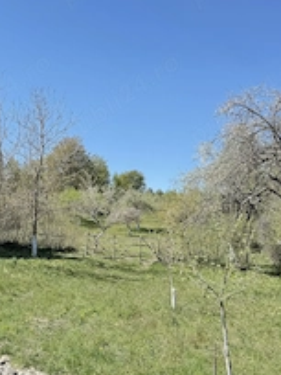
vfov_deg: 40.0
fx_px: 509
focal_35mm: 47
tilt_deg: +12.2
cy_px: 131
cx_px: 55
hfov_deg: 30.1
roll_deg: -2.1
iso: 80
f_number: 1.78
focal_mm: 6.76
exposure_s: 1/1156
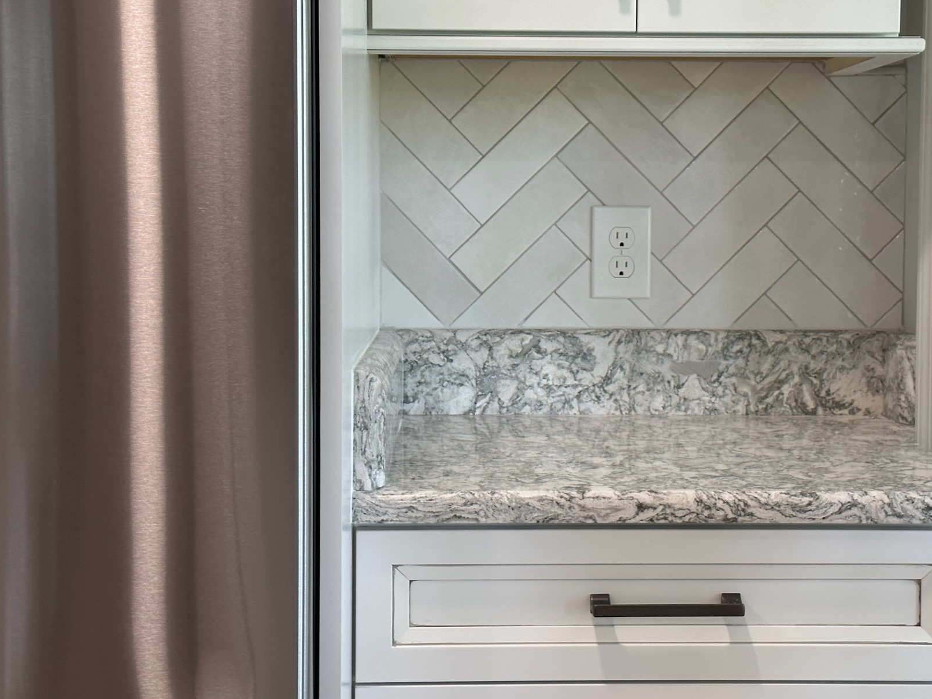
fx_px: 1642
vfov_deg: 24.0
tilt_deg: -4.0
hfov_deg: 31.6
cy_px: 304
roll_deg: -0.3
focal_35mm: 61
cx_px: 548
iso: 125
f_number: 1.78
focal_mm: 6.86
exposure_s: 1/120
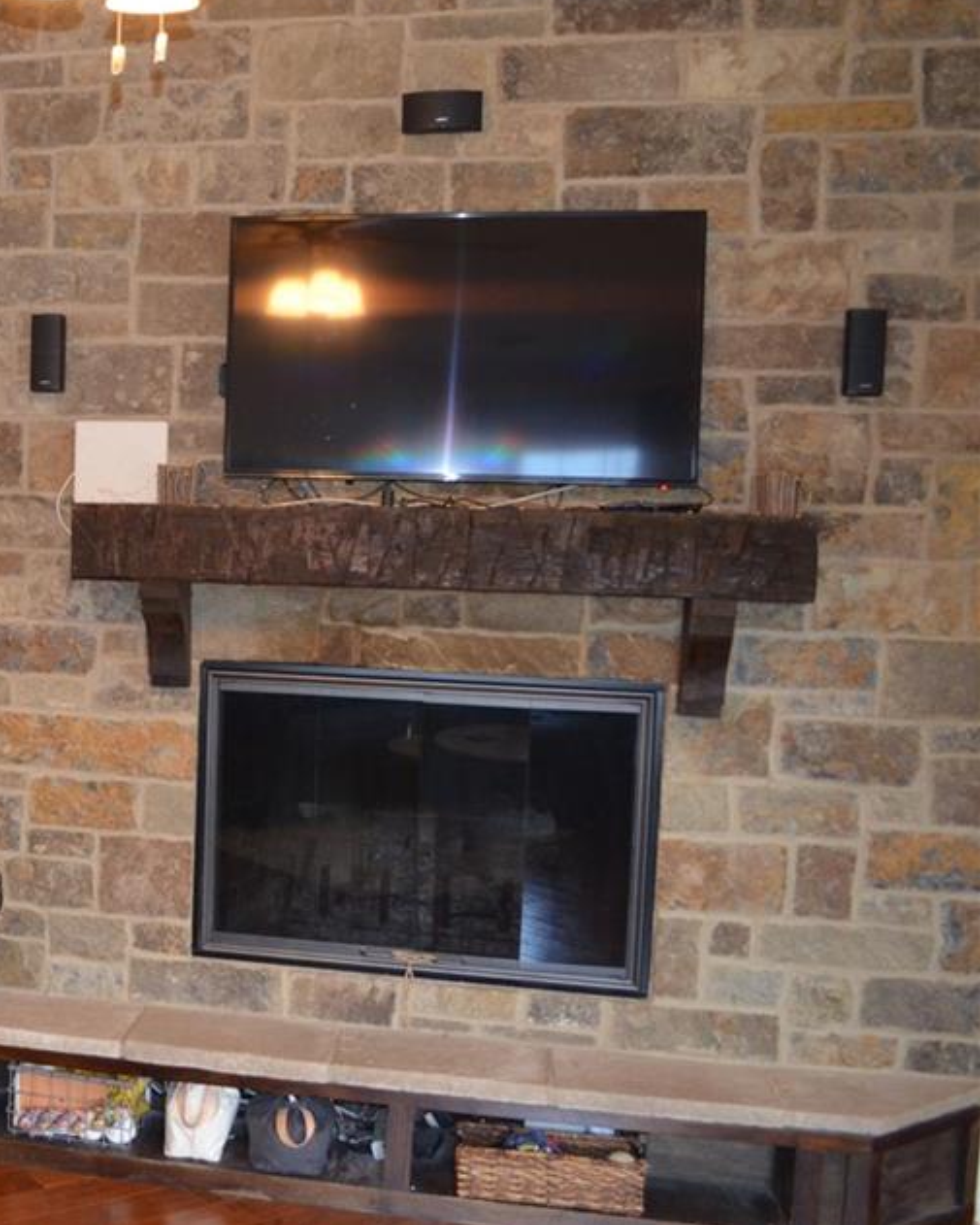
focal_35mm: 41
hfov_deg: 33.3
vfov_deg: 44.8
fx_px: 1486
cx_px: -12
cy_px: 574
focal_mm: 18
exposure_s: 1/60
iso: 1600
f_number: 3.5
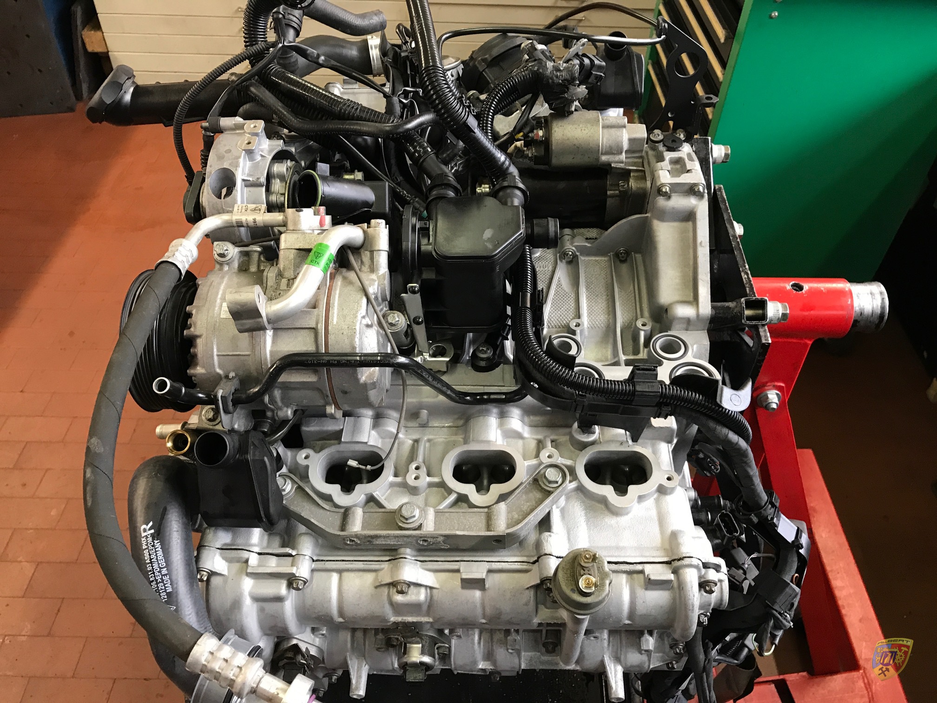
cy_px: 352
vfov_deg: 49.7
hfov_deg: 63.4
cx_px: 468
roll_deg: -1.6
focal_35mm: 28
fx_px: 758
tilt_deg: -43.4
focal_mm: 3.99
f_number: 1.8
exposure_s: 1/17
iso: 50
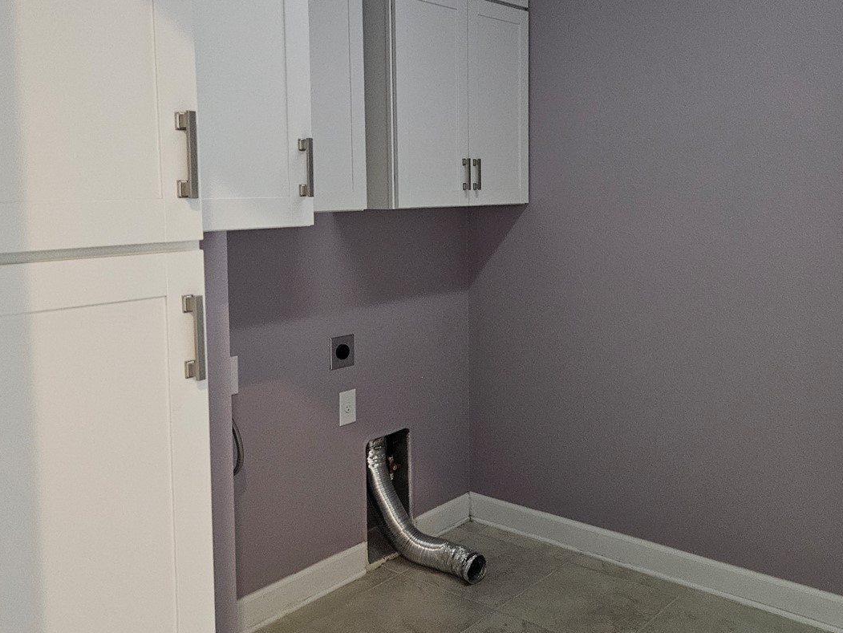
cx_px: 486
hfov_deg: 52.4
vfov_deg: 40.4
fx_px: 853
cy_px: 236
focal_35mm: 35
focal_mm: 5.4
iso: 640
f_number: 1.8
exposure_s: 1/24
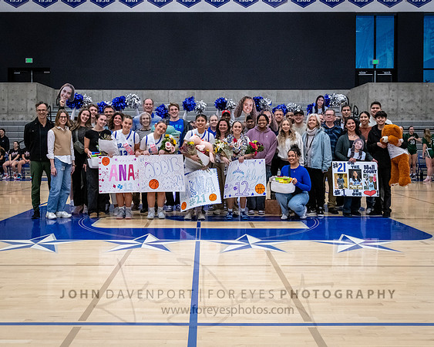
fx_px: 508
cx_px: 202
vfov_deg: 37.7
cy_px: 151
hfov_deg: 46.3
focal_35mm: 40
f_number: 8
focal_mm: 28
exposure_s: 1/160
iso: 4000
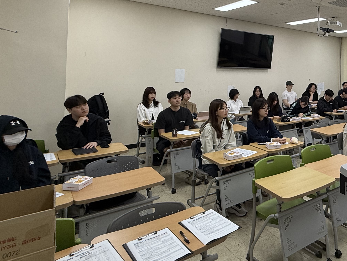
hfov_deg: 55.9
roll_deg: -1.8
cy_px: 65
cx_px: 305
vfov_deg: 47.9
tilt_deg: +2.6
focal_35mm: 28
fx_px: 281
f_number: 2.2
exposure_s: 1/120
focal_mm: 2.22
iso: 100
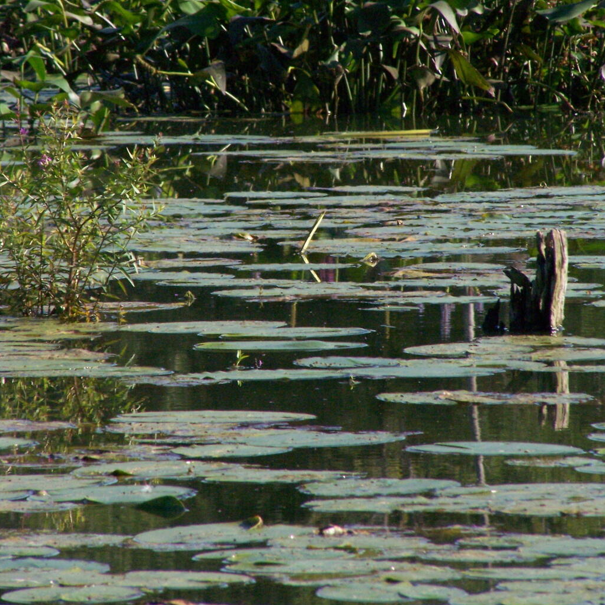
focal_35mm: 449
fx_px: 8878
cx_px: 302
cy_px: 224
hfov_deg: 3.9
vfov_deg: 3.9
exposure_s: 1/800
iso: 400
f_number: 7.1
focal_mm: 63
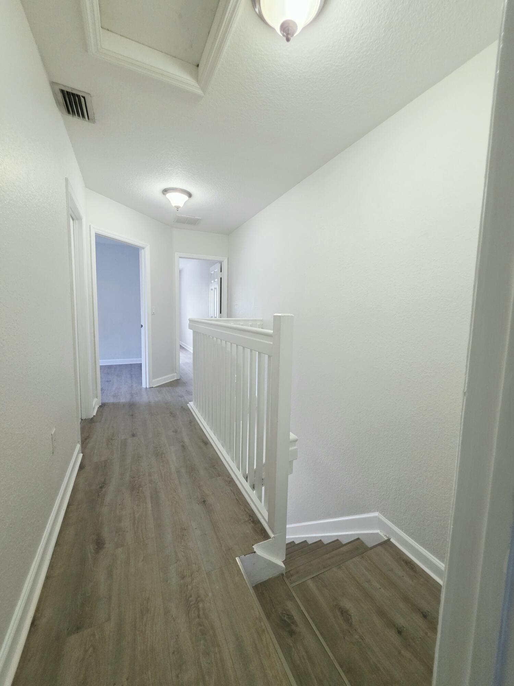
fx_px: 257
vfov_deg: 106.2
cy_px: 343
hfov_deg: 89.9
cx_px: 257
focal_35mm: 13
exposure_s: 1/60
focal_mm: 2.2
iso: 250
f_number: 1.9
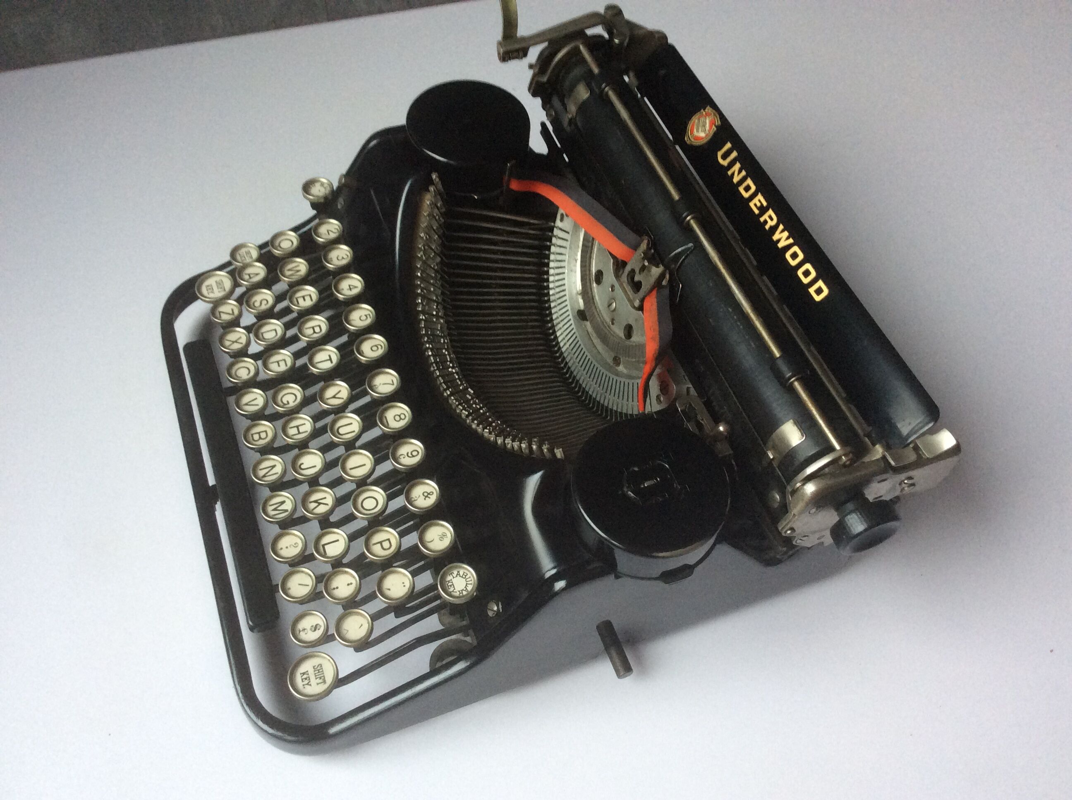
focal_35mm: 32
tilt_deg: -57.5
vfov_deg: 44.1
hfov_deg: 56.9
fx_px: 990
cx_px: 536
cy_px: 400
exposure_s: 1/25
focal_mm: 3.3
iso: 100
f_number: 2.4
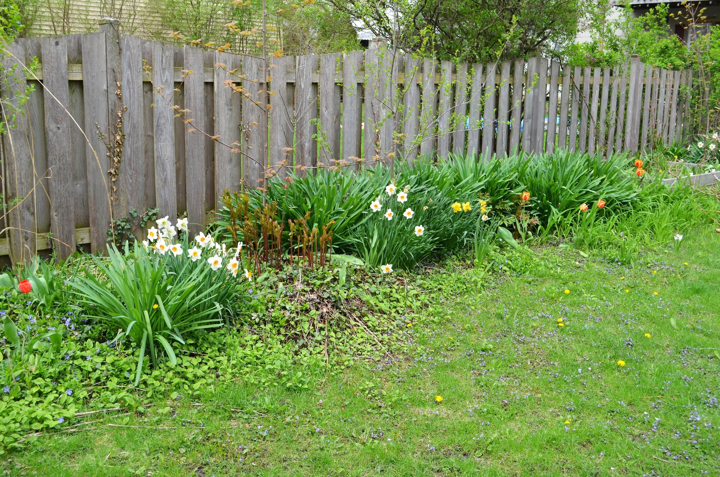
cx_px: 360
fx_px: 718
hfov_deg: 53.2
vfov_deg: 36.7
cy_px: 238
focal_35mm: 36
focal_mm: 24
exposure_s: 1/250
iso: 200
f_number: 8
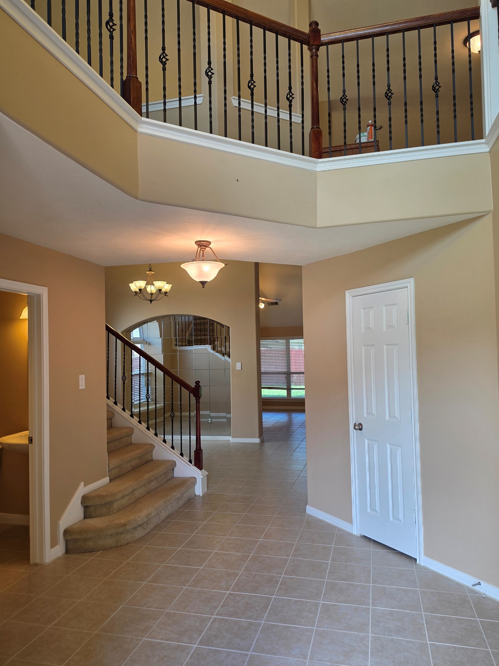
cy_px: 344
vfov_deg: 71.6
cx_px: 256
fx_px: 461
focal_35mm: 24
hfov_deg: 56.8
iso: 64
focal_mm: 6.5
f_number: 1.4
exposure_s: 1/120
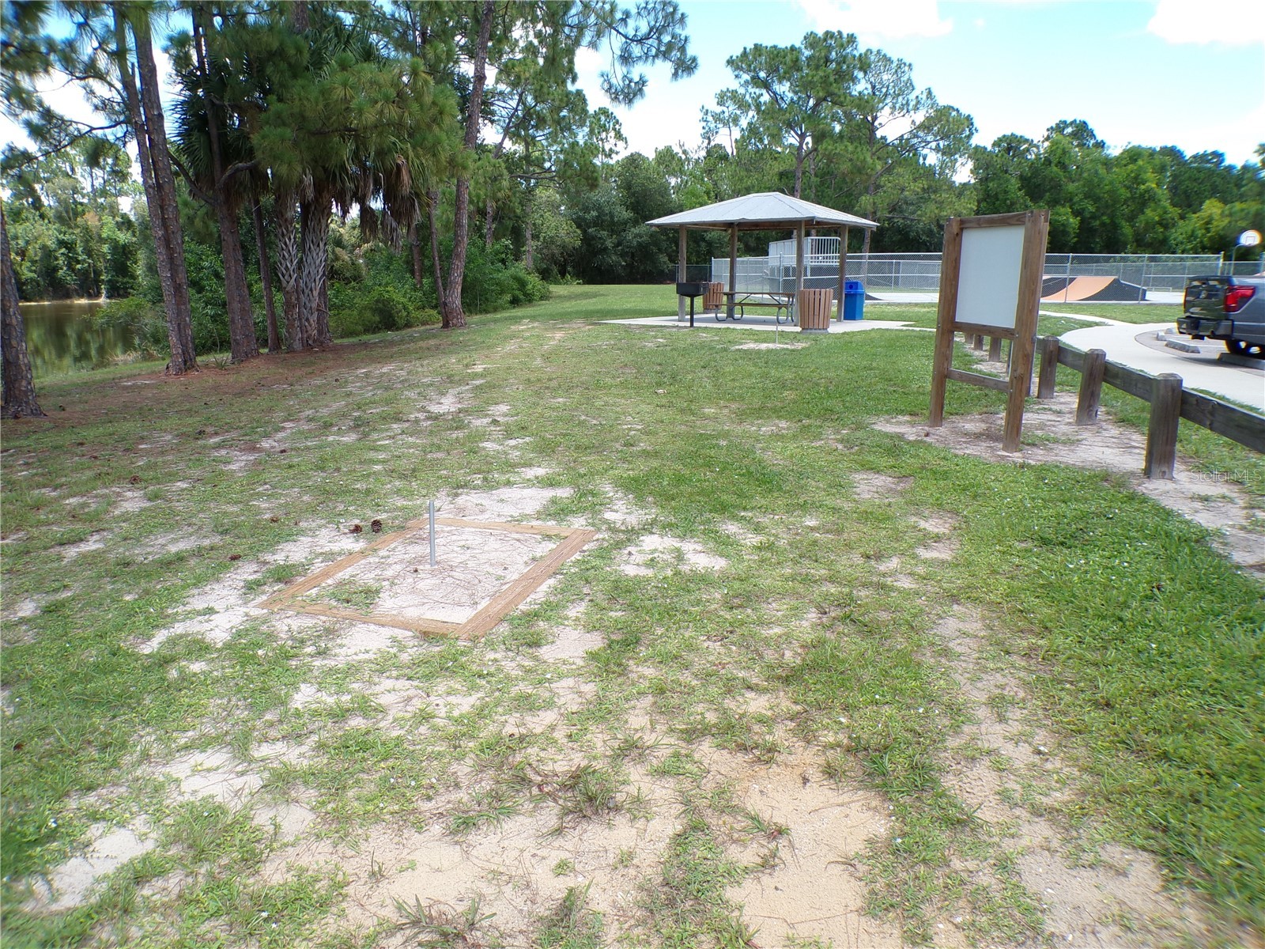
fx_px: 877
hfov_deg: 71.6
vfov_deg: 56.8
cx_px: 632
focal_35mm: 24
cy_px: 474
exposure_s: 1/220
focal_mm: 4.3
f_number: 4.4
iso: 100
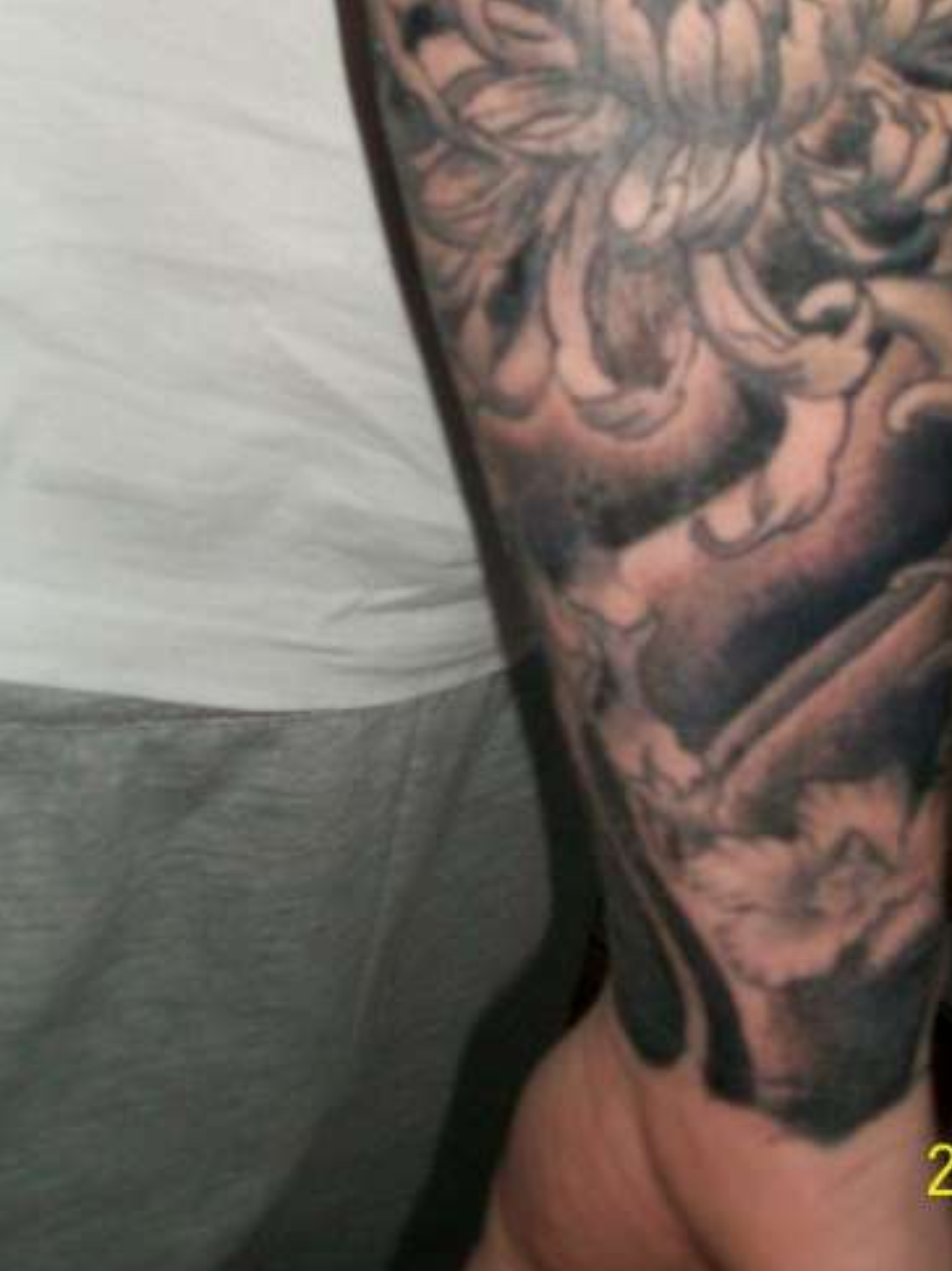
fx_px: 2055
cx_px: 636
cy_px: 248
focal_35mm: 56
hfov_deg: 25.9
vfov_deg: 33.3
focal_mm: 5.7
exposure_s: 1/60
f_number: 2.8
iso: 120
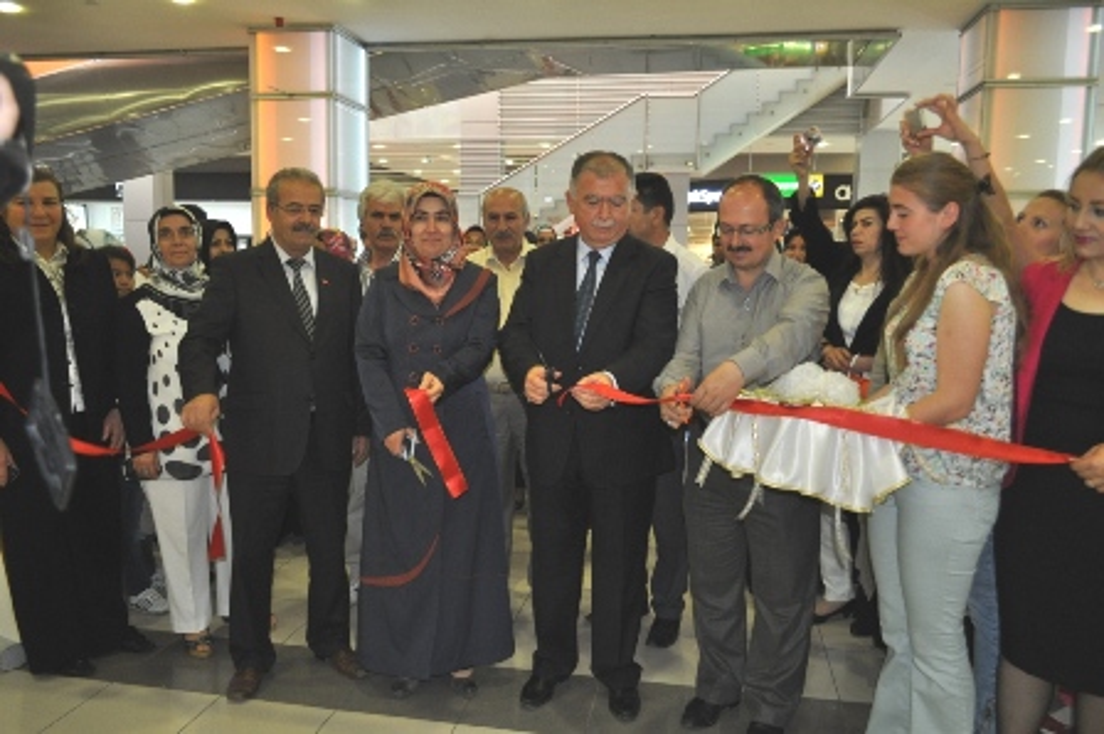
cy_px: 367
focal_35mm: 27
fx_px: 827
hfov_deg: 67.4
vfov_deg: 47.9
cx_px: 552
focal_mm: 18
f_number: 3.5
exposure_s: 1/60
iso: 800
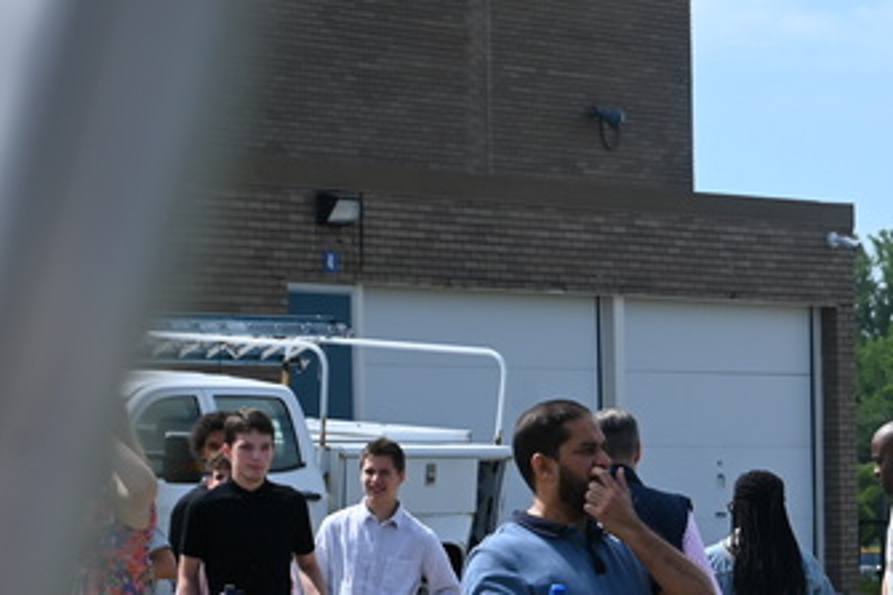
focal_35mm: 214
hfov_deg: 9.4
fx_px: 5306
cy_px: 756
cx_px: 1293
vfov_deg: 6.4
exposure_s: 1/400
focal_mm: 70
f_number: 7.1
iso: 100
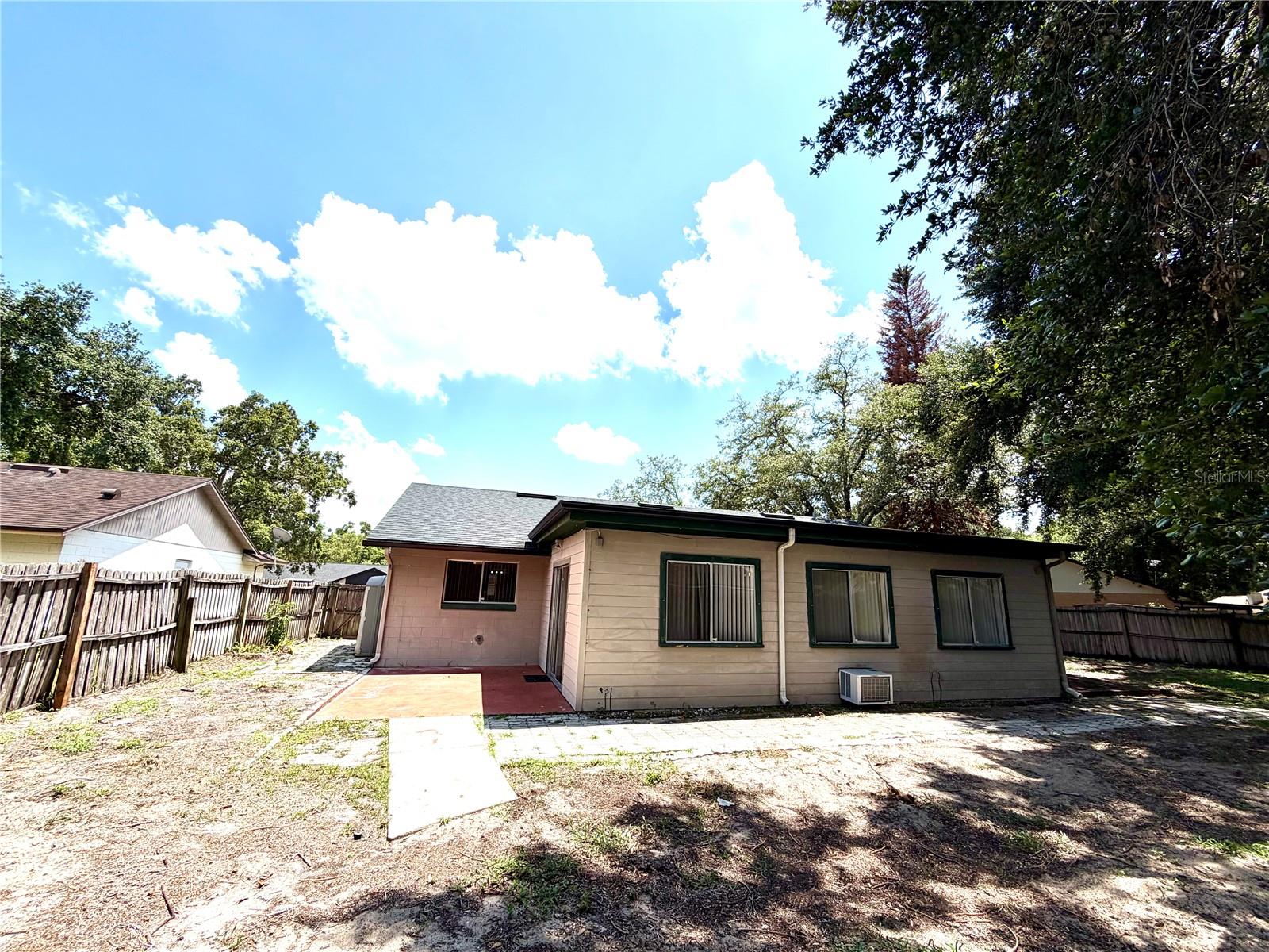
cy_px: 476
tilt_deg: +13.3
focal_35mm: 14
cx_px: 634
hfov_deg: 102.1
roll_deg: -1.8
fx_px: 513
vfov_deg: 85.7
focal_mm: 2.22
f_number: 2.2
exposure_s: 1/985
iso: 20
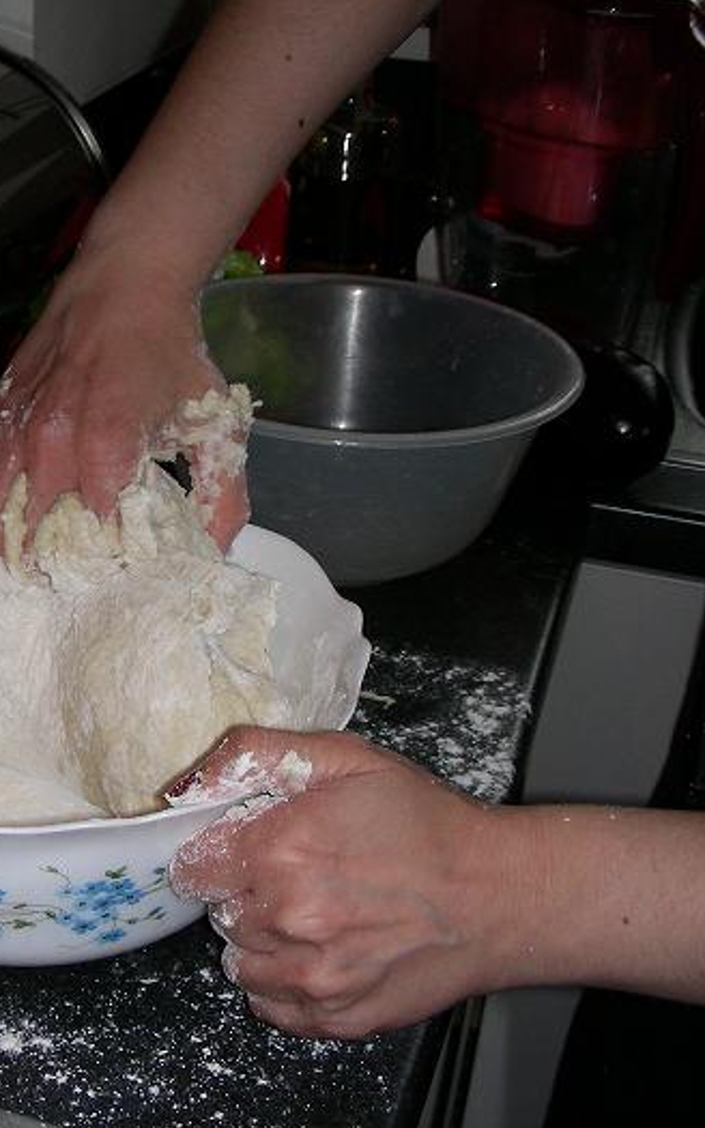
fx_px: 1661
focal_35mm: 54
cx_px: 88
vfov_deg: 37.5
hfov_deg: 23.4
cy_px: 563
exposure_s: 1/60.1
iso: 50
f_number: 3.5
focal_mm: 6.3
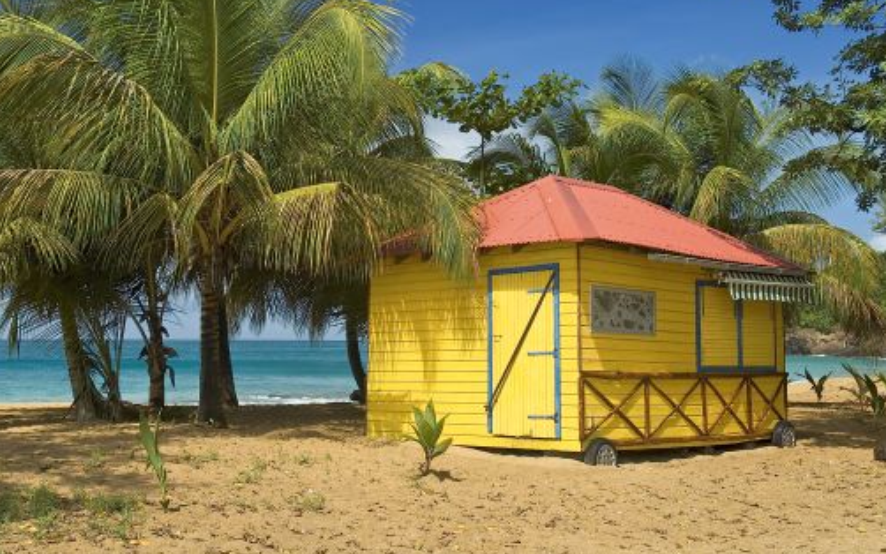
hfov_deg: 43.8
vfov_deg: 28.2
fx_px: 1102
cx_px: 408
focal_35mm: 46
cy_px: 219
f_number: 5.6
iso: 200
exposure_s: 1/320
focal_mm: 25
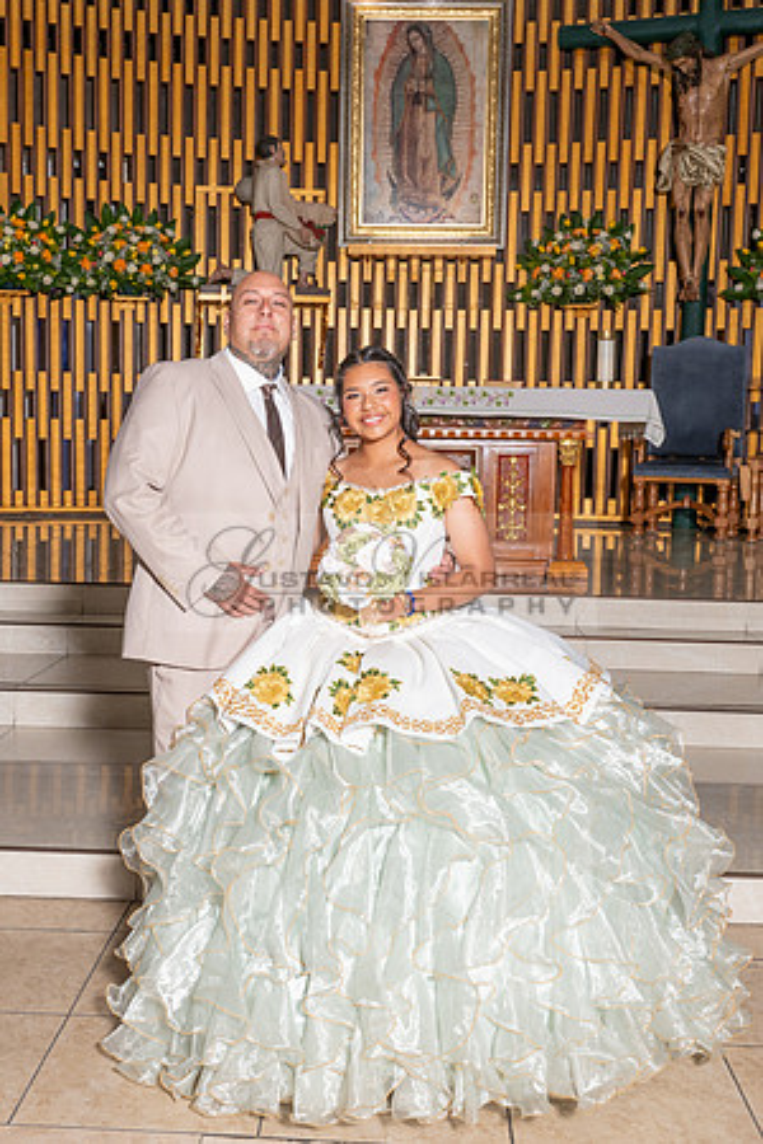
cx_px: 309
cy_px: 572
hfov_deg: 30.8
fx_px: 1383
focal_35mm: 44
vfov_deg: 45.0
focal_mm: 29
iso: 320
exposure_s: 1/160
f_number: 7.1
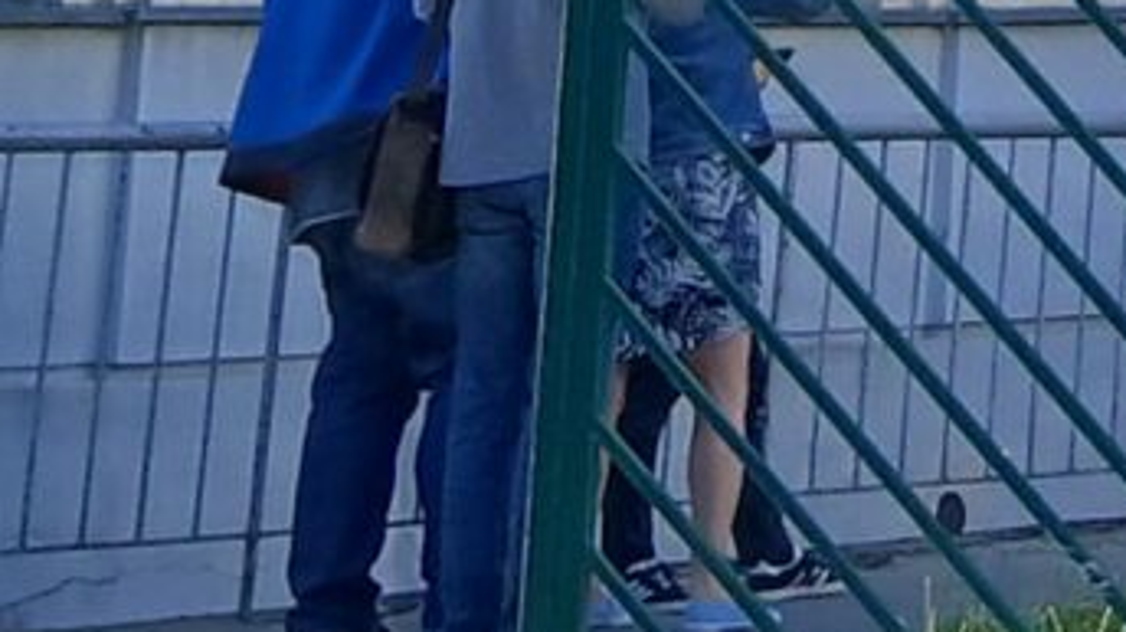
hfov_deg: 9.5
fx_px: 6296
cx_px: 2327
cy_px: -1912
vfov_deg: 5.1
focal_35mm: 211
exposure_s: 1/206
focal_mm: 3.98
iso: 20
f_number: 1.8
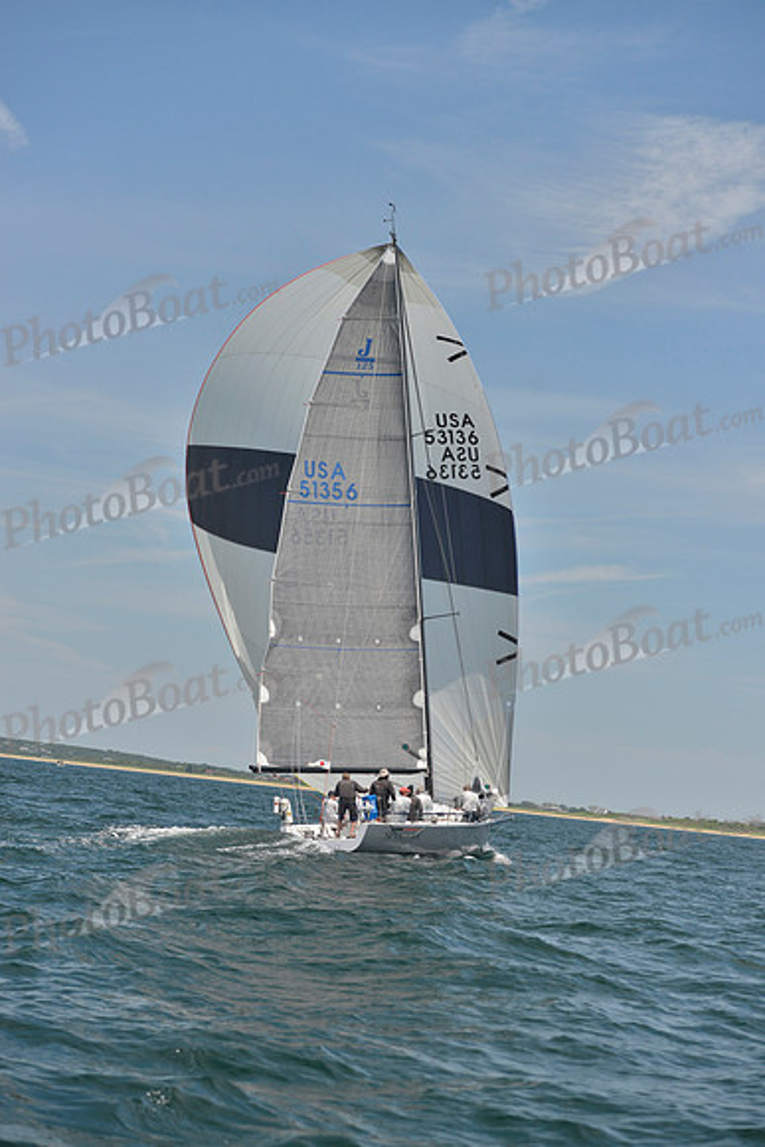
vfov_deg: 28.8
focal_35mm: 70
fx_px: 2230
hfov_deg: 19.5
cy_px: 574
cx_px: 382
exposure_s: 1/1250
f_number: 5
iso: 400
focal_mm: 70
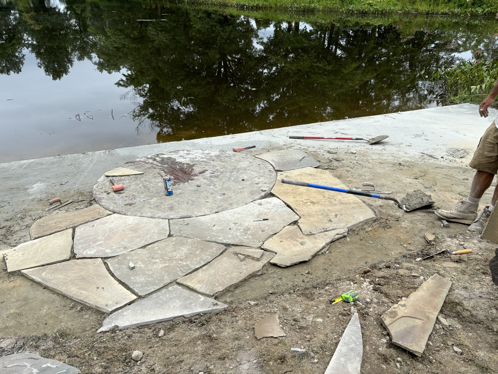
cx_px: 249
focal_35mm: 26
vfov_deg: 53.1
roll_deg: -0.4
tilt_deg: -28.8
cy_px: 187
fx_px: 374
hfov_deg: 67.3
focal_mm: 5.96
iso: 50
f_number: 1.6
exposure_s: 1/2193
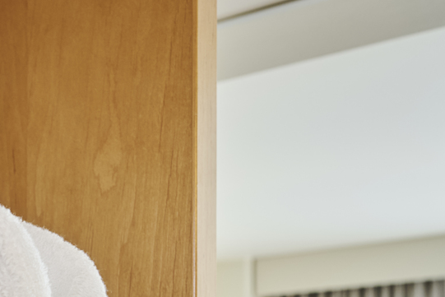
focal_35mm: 87
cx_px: -239
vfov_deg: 14.7
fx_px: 1074
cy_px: 444
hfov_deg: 19.9
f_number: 5
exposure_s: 1/15
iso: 400
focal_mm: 23.5
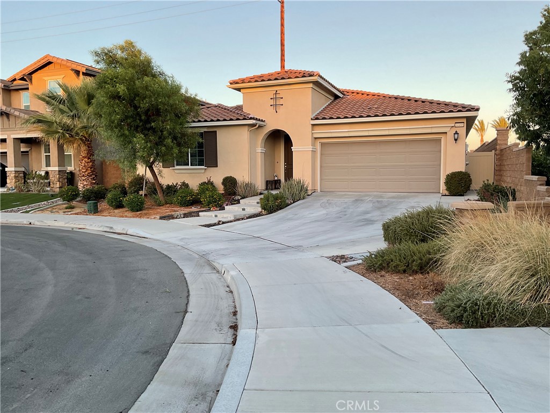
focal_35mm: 29
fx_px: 461
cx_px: 275
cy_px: 206
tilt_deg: -3.9
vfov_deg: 48.2
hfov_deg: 61.7
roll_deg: -0.8
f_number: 1.8
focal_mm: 3
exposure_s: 1/121
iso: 16
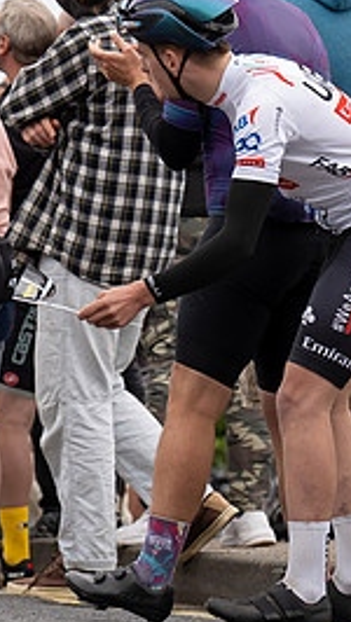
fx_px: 7415
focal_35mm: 449
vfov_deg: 4.8
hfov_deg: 2.7
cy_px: 106
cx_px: -458
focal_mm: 131
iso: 320
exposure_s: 1/1000
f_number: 3.5
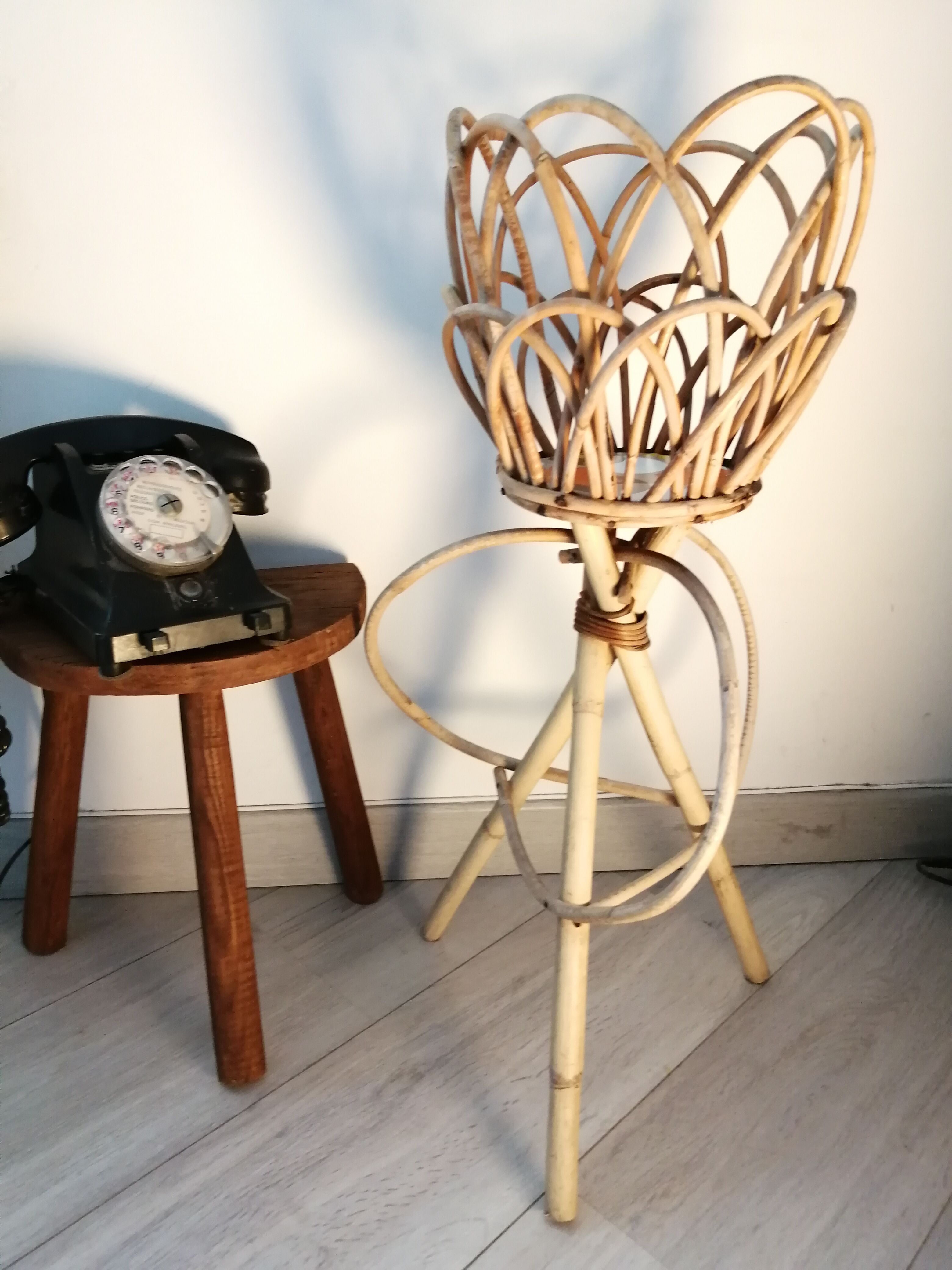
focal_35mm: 26
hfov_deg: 53.1
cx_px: 476
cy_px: 635
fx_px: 953
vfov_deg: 67.3
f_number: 1.8
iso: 320
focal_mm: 3.46
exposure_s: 1/25
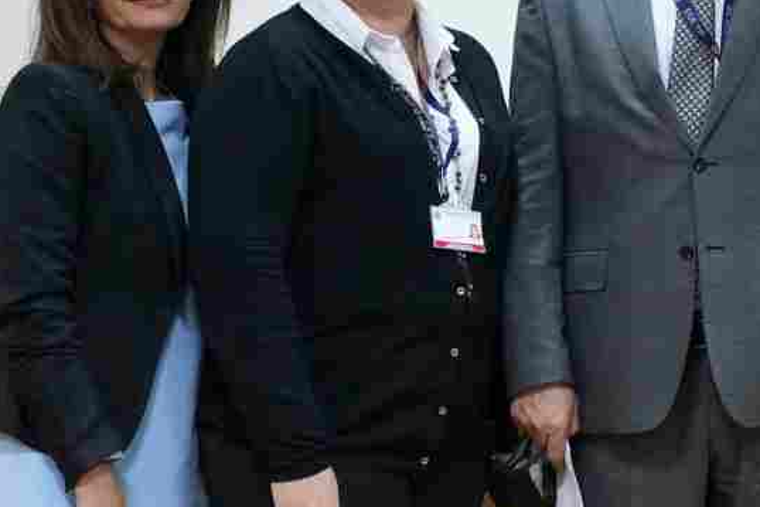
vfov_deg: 10.2
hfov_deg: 15.0
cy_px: 184
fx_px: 2829
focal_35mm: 134
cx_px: 787
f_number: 2.8
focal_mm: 48
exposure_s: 1/160
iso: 4000
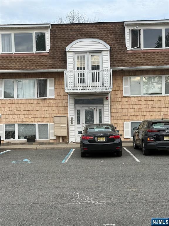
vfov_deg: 39.7
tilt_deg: +2.5
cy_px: 113
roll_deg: +0.3
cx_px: 84
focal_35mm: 48
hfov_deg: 30.3
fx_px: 312
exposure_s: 1/1456
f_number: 1.78
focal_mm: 6.76
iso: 80
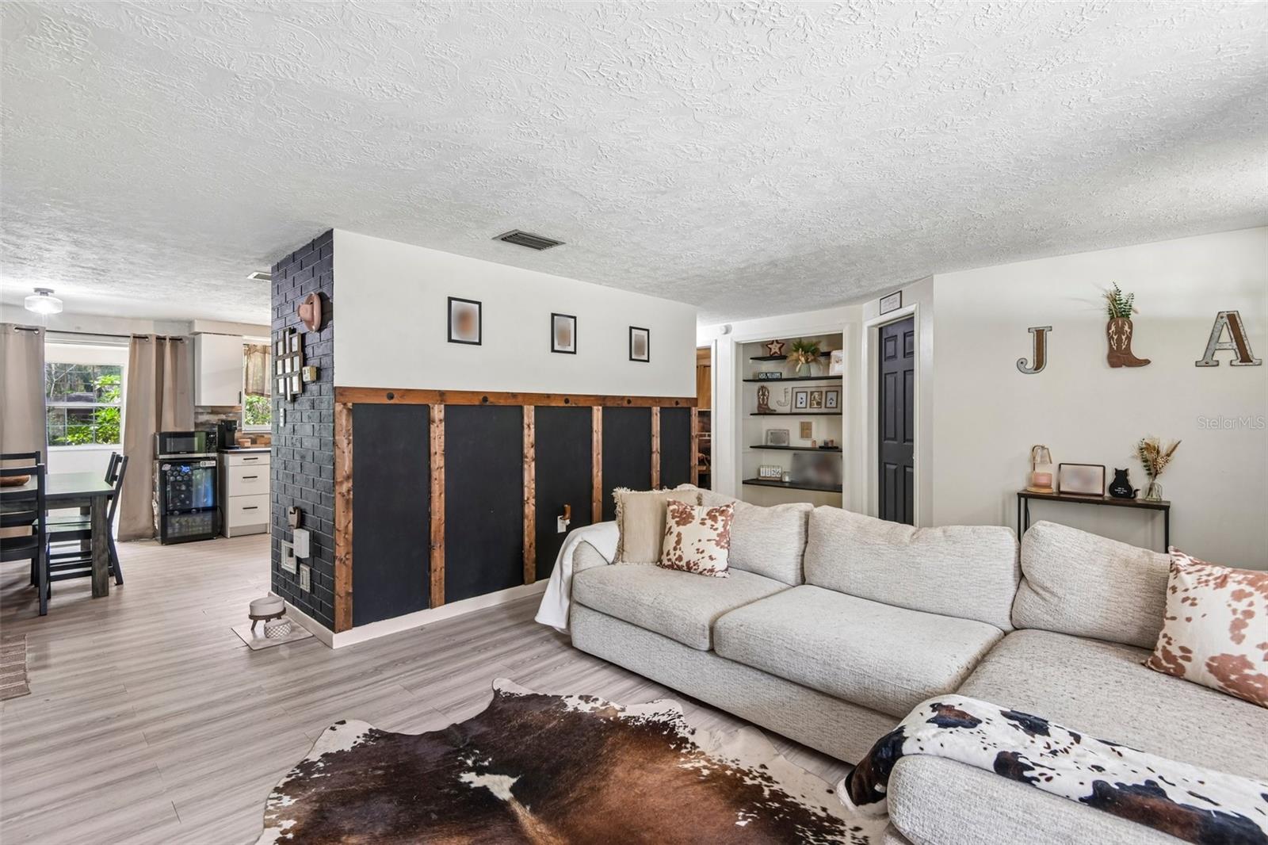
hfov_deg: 96.7
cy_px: 422
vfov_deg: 73.7
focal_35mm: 16
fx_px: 563
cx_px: 634
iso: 400
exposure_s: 1/5
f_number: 8
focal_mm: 16
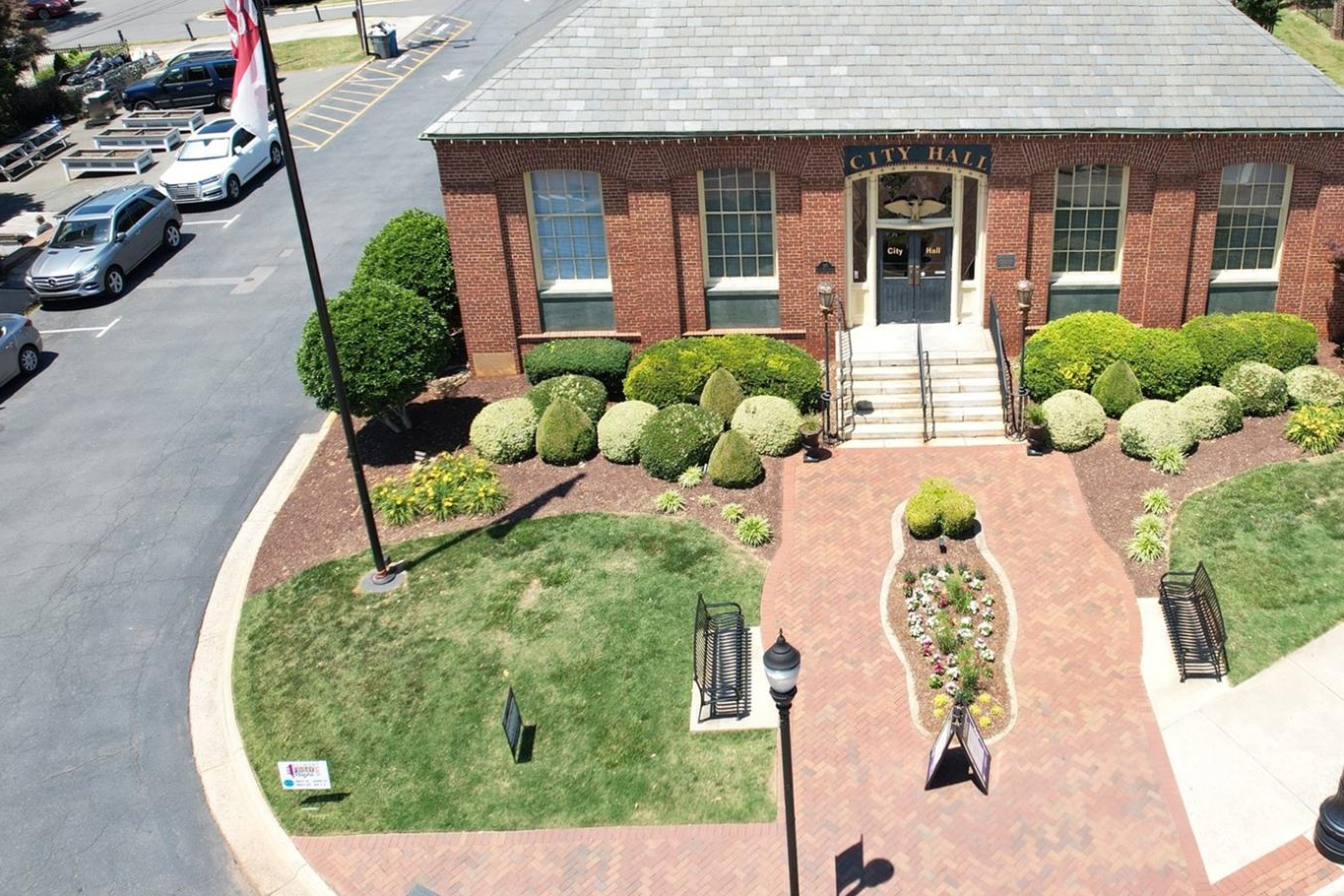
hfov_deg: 56.0
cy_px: 310
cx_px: 901
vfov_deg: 39.6
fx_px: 1232
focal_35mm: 33
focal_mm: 8.38
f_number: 2.8
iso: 100
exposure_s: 1/240
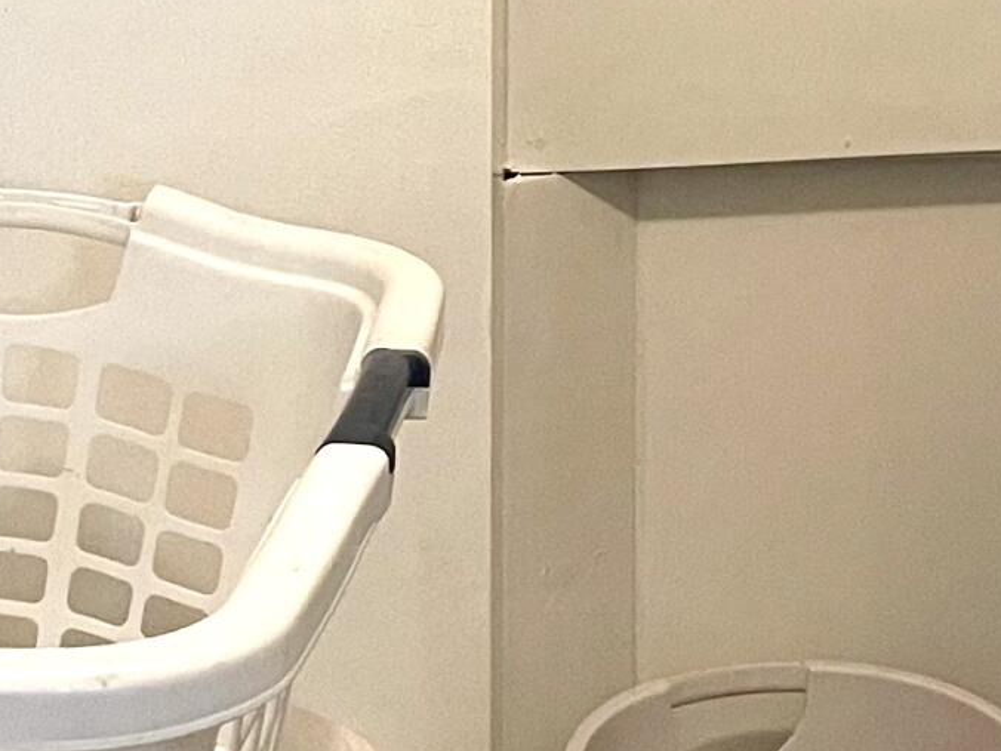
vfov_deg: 12.9
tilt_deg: -4.4
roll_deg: -0.6
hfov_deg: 16.8
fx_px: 3210
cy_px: -222
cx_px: 1273
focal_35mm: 111
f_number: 1.6
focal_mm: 5.1
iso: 160
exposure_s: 1/60
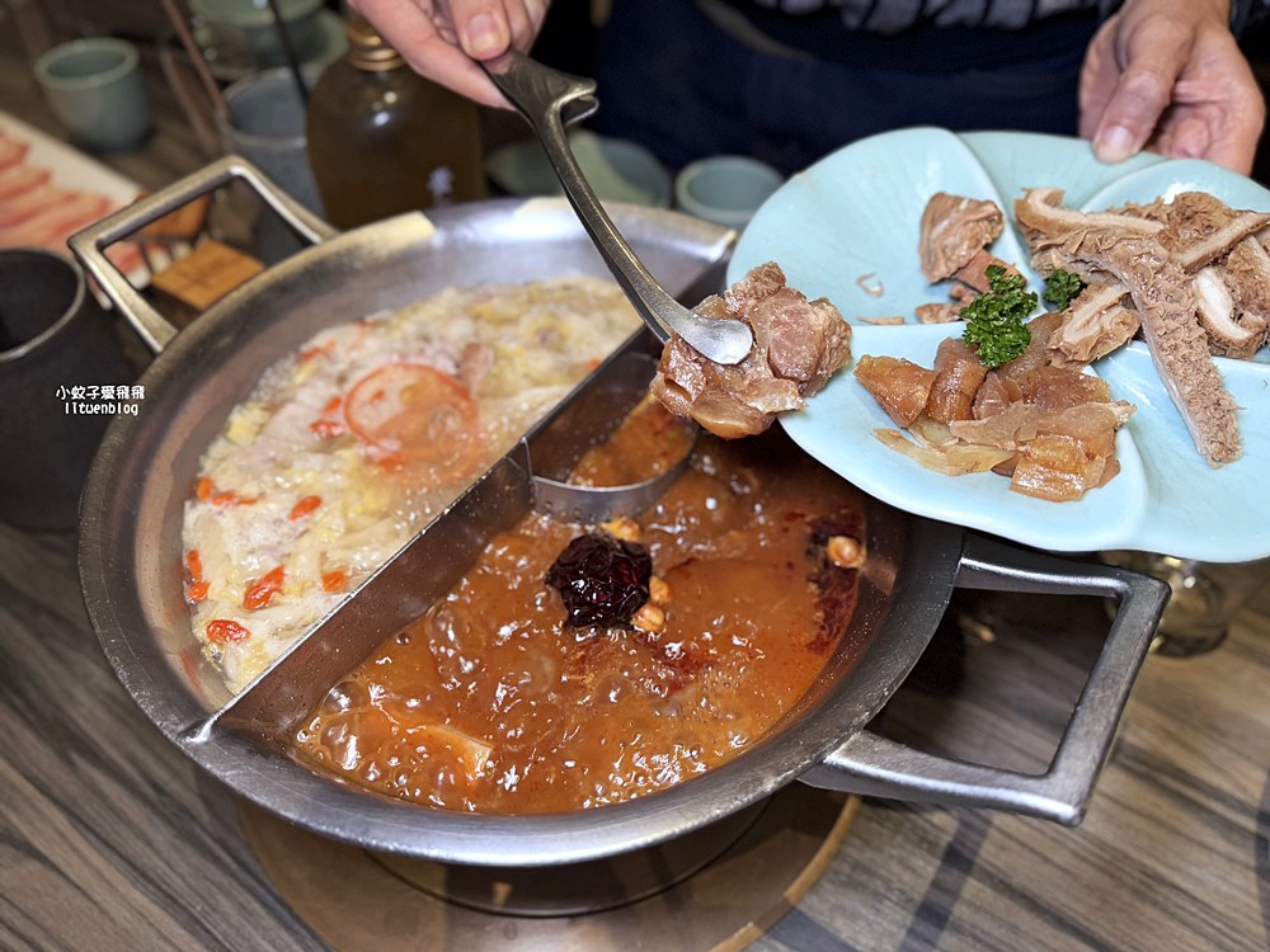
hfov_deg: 71.6
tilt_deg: -48.9
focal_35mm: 24
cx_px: 635
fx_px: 881
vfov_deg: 56.8
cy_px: 476
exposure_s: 1/60
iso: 250
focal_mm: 6.76
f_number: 1.78
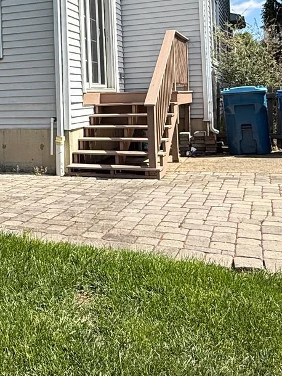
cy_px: 81
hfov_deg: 29.0
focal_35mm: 47
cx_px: 2
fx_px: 510
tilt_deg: +3.9
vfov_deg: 39.0
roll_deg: +1.4
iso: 50
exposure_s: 1/1497
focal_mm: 2.22
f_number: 2.2
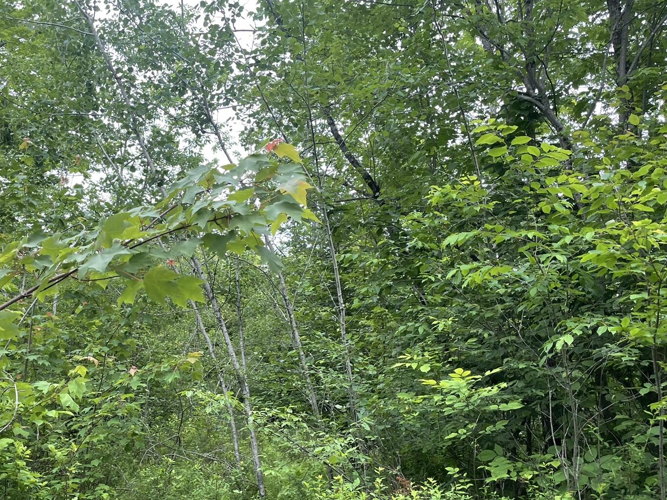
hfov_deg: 47.2
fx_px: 752
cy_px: 340
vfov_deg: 36.4
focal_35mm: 39
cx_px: 231
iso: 32
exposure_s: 1/203
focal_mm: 4.2
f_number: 1.6
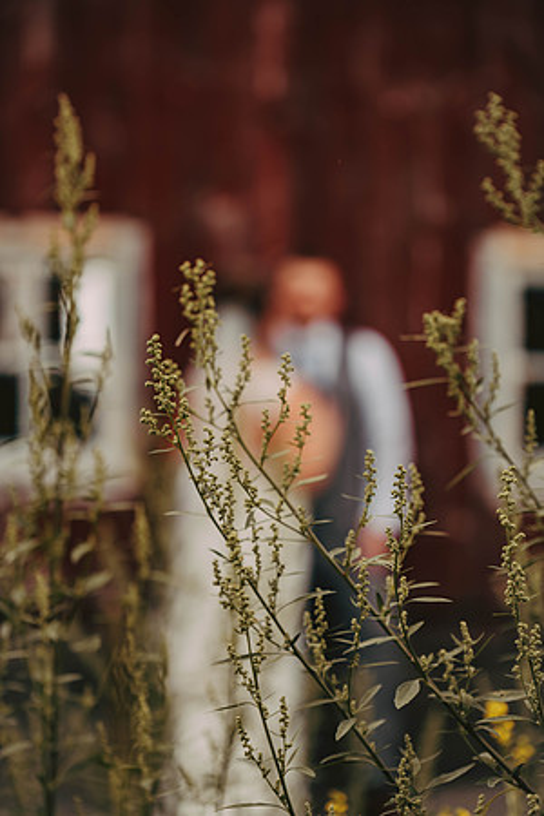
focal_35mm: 95
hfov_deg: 14.4
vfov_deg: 21.5
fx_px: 2153
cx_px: 272
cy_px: 408
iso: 200
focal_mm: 95
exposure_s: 1/400
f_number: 2.8
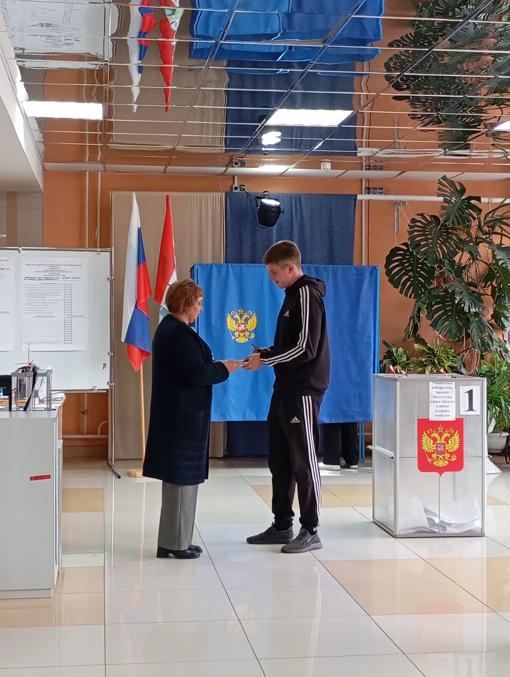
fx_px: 1117
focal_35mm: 57
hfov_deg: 25.7
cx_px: 255
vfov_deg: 33.7
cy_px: 338
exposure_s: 1/33.3
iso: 788
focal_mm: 4.27
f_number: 1.8
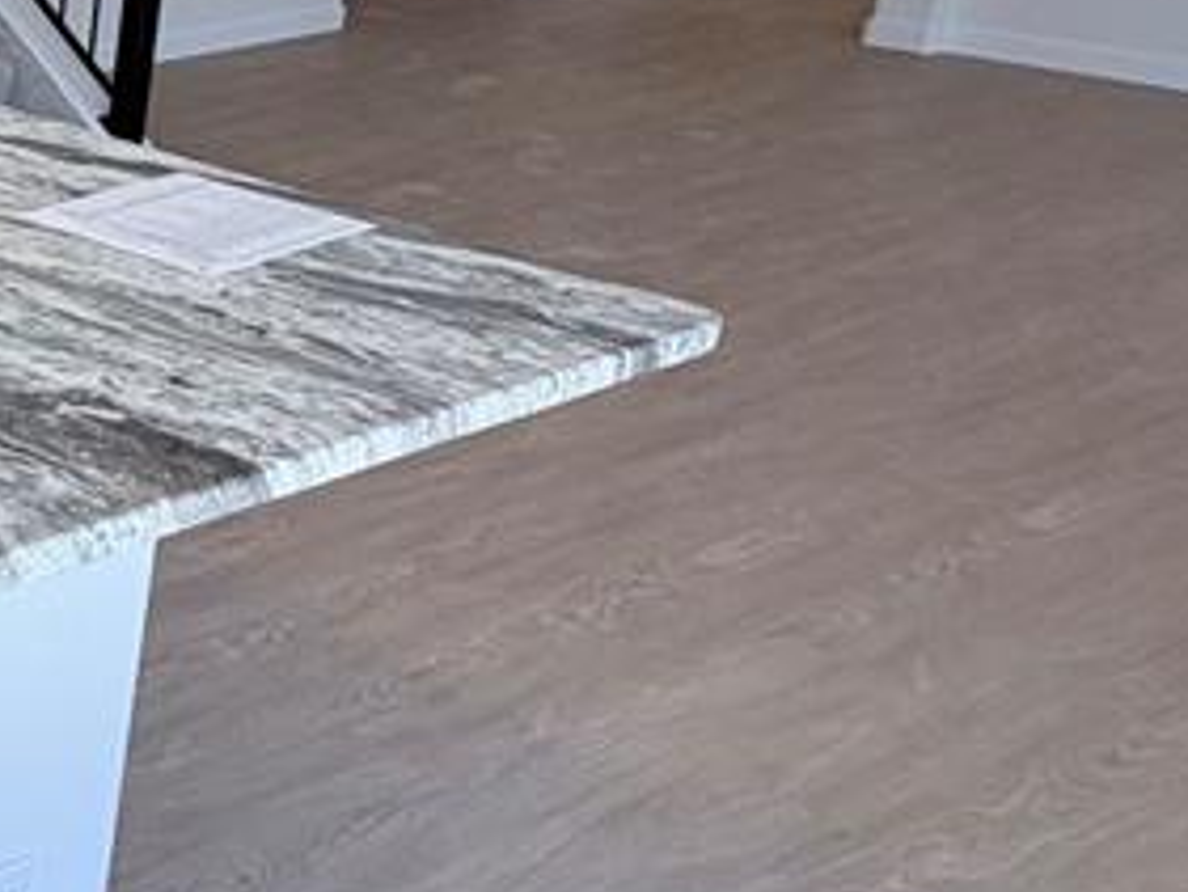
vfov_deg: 27.8
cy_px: 133
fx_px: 1751
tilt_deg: -15.5
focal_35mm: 51
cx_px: -748
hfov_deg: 24.7
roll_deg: +1.3
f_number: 2.2
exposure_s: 1/132
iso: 50
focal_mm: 2.22
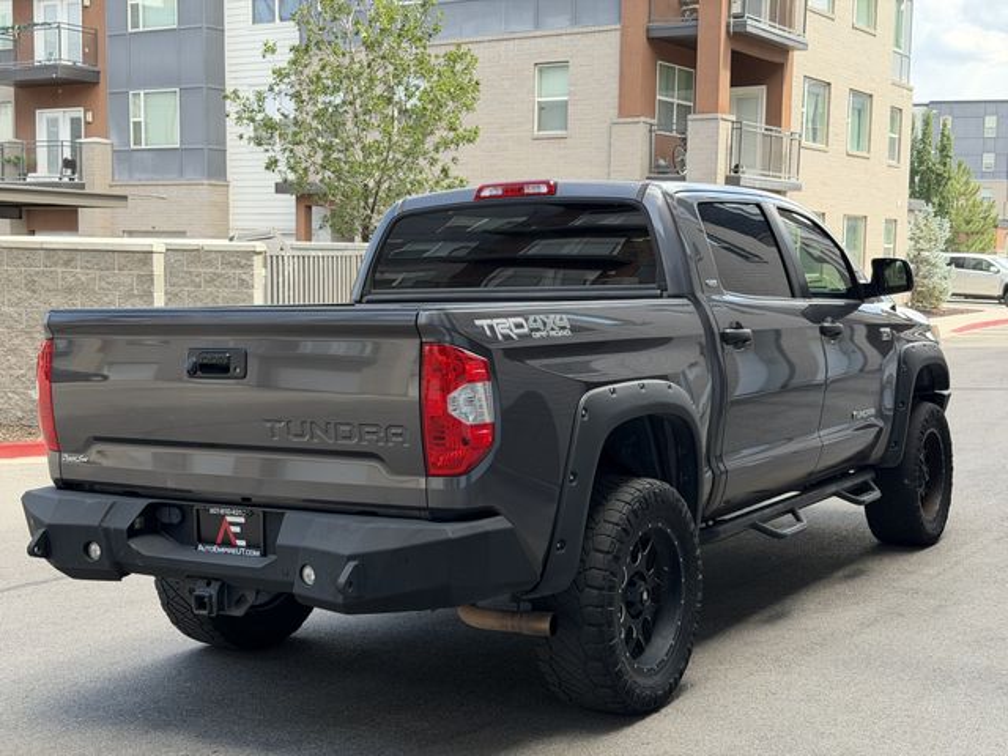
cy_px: 378
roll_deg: -0.9
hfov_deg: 39.7
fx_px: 1398
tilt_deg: -5.0
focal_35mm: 48
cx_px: 504
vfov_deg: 30.3
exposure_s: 1/368
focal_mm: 6.76
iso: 80
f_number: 1.78
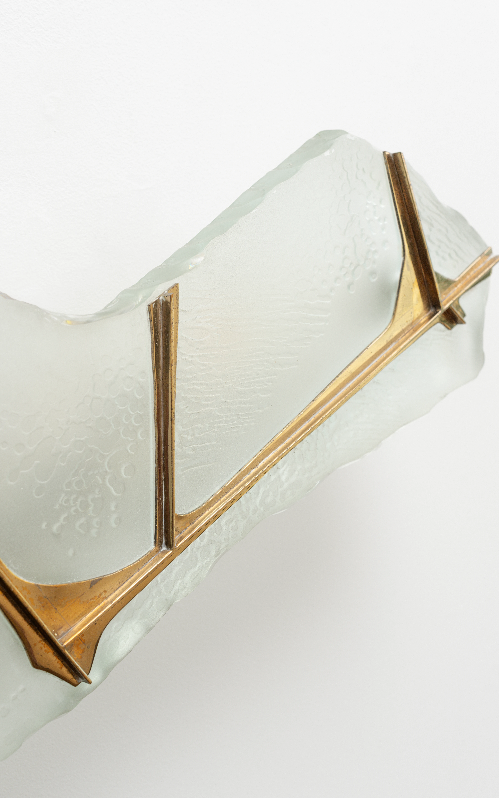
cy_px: 399
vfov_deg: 39.6
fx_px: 1110
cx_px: 246
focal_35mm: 51
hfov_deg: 25.3
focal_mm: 50
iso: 250
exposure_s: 1/60
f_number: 8
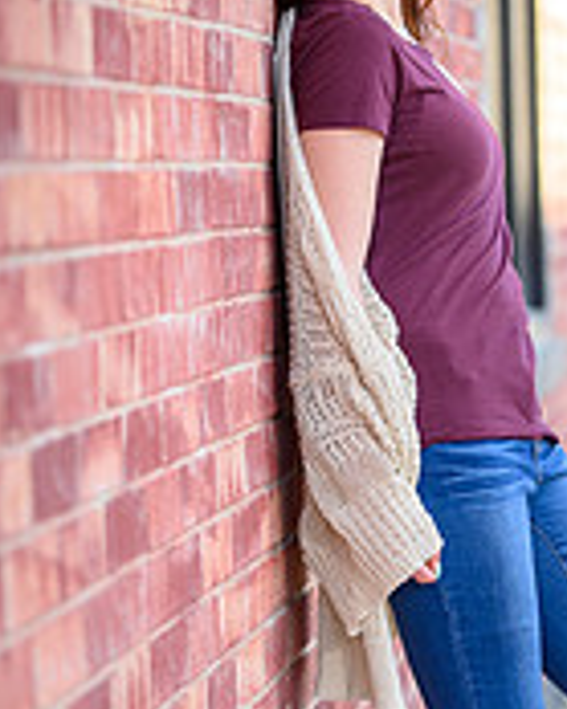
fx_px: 5207
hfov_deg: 6.2
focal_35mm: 248
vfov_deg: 7.8
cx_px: 538
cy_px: 522
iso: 100
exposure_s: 1/320
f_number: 2.8
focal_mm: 102
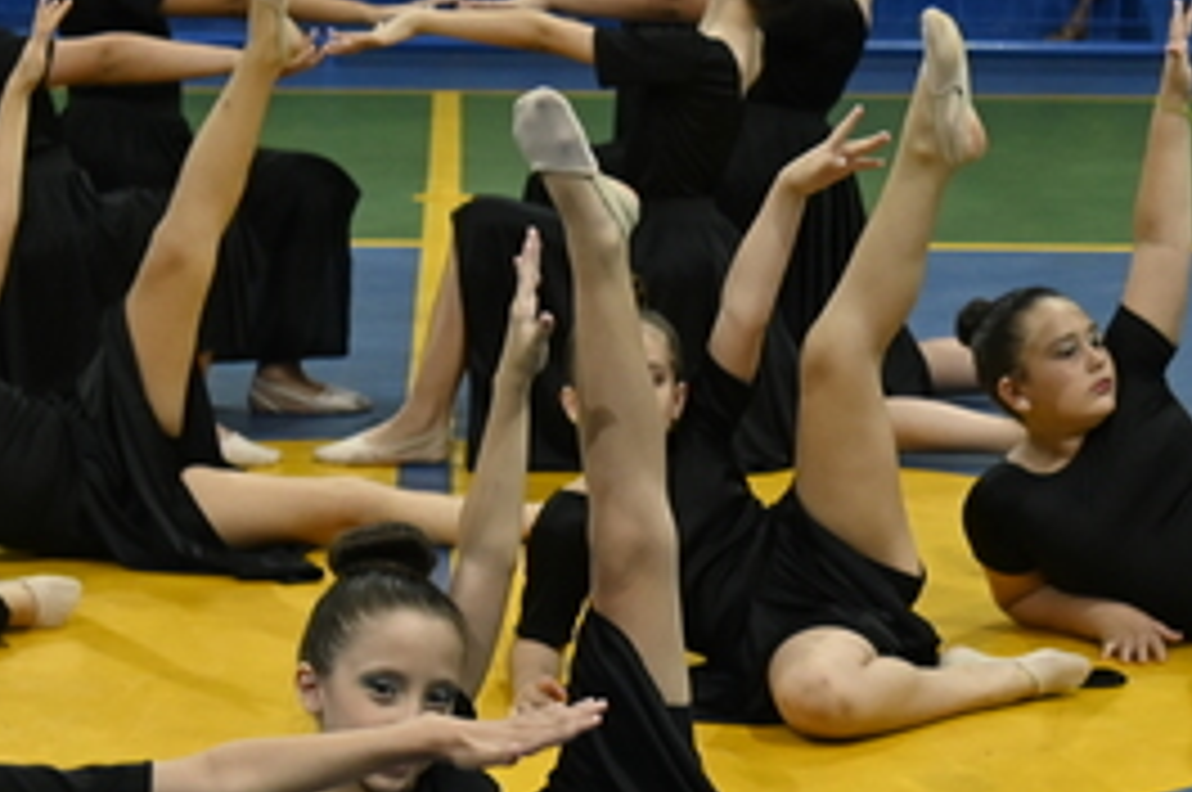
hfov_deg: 15.9
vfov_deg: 10.6
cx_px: 702
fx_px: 4266
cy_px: 659
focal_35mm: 129
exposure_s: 1/60
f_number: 4
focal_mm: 38
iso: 2000
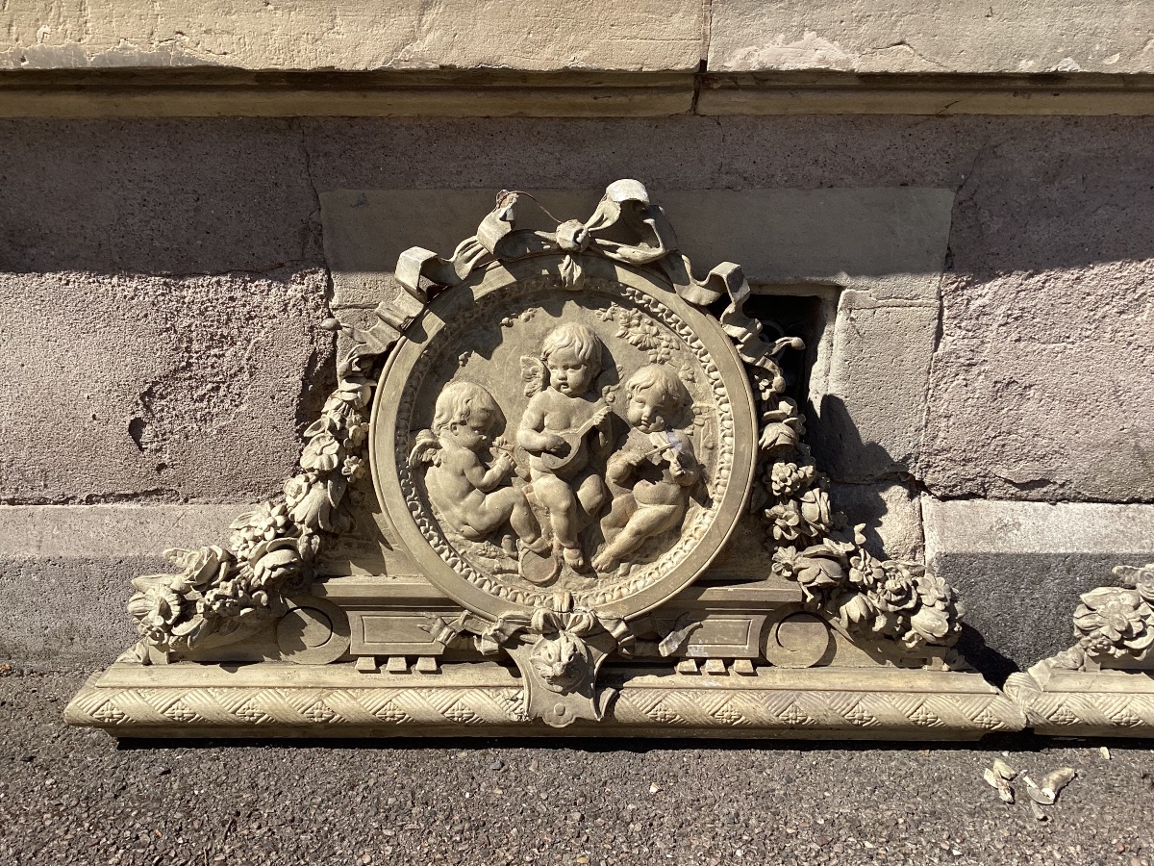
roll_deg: -3.3
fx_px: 1033
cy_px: 433
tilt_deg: -24.4
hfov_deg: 58.4
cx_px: 577
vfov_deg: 45.4
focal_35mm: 31
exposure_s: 1/1018
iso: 25
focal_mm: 3.3
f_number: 2.4
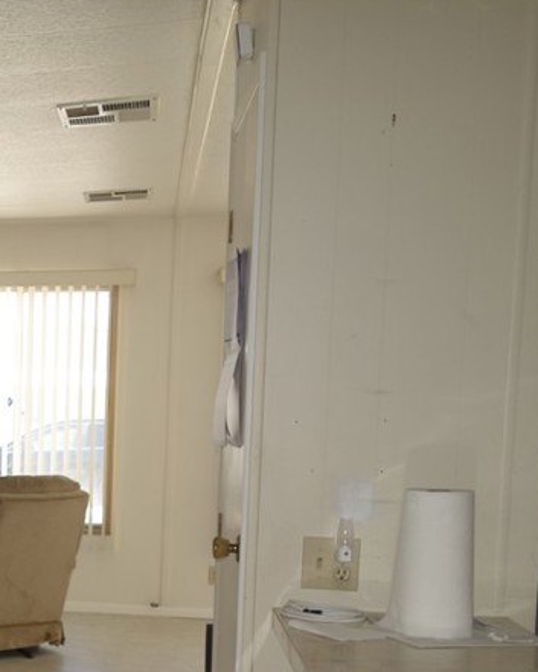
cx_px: -171
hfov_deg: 22.3
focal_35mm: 61
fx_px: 1214
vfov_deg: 30.4
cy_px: 511
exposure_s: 1/100
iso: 125
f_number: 2.8
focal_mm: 10.4
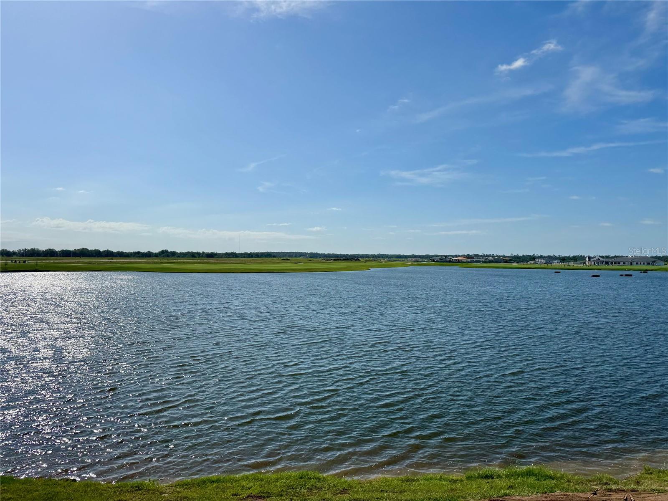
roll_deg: -0.4
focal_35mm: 24
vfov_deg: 56.8
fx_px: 463
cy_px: 250
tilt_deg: +0.5
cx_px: 334
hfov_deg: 71.6
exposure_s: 1/12346
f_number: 1.78
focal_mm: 6.76
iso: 64
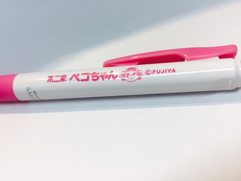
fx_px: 202
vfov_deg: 48.2
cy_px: 90
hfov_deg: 61.7
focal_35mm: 29
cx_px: 120
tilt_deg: -49.6
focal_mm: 4.15
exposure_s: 1/33
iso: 32
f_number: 2.2
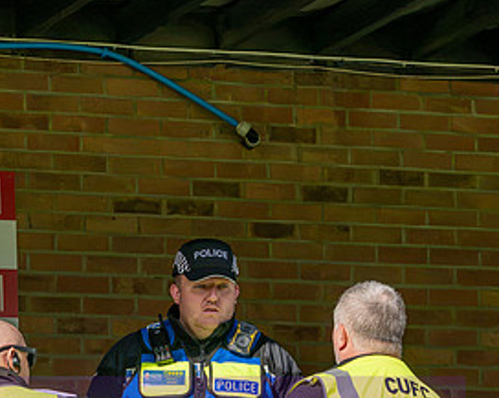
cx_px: 73
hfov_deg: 6.2
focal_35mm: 314
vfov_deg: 4.9
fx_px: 4632
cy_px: 322
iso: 400
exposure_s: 1/3200
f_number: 5.6
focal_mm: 85
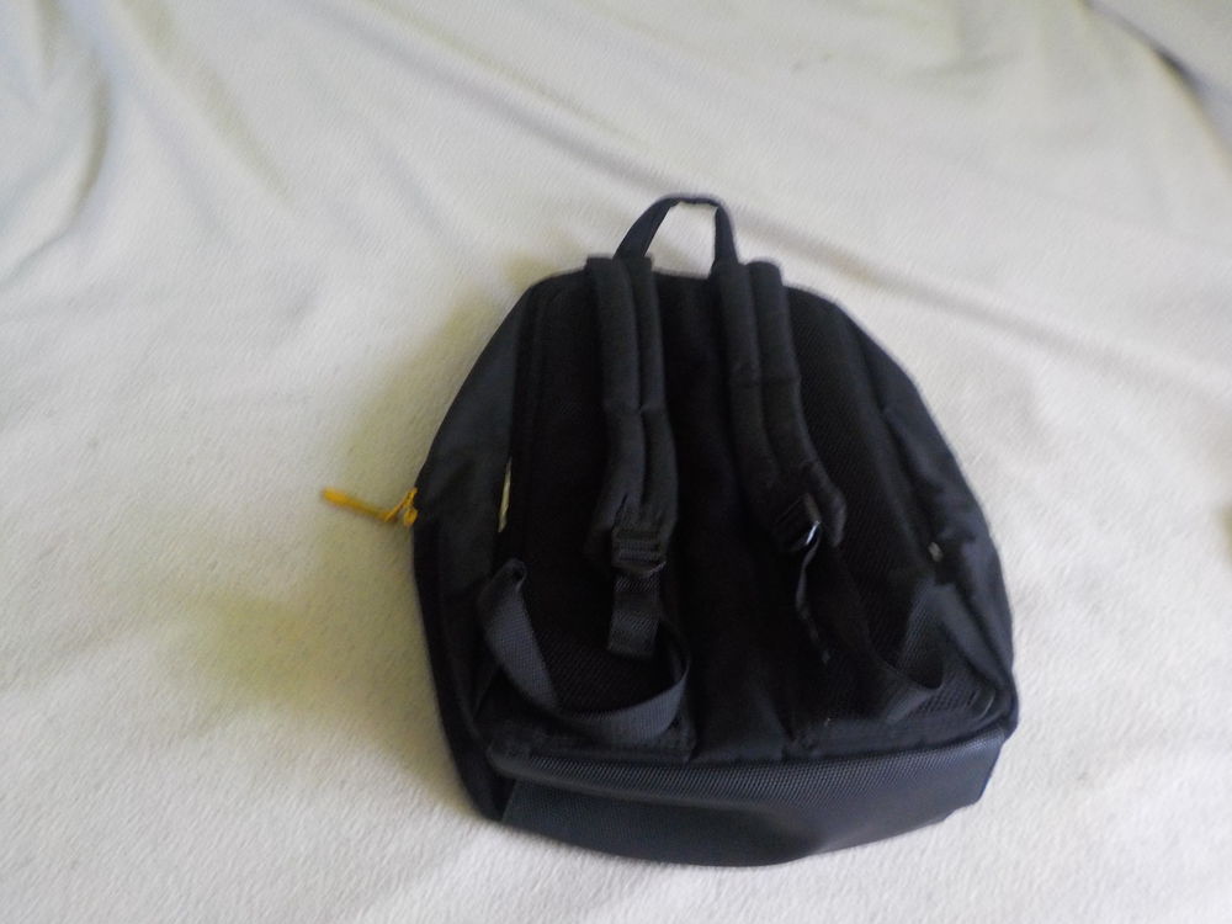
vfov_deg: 46.8
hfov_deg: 60.0
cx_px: 616
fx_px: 1068
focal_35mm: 30
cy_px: 462
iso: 400
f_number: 3.3
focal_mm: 4.1
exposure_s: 1/10
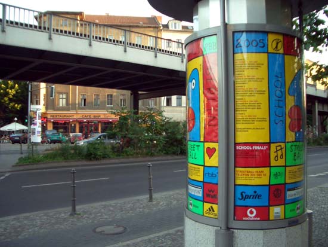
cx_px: 164
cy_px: 124
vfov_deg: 40.7
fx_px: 332
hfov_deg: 52.6
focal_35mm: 35
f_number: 2.6
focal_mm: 5.8
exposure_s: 1/100
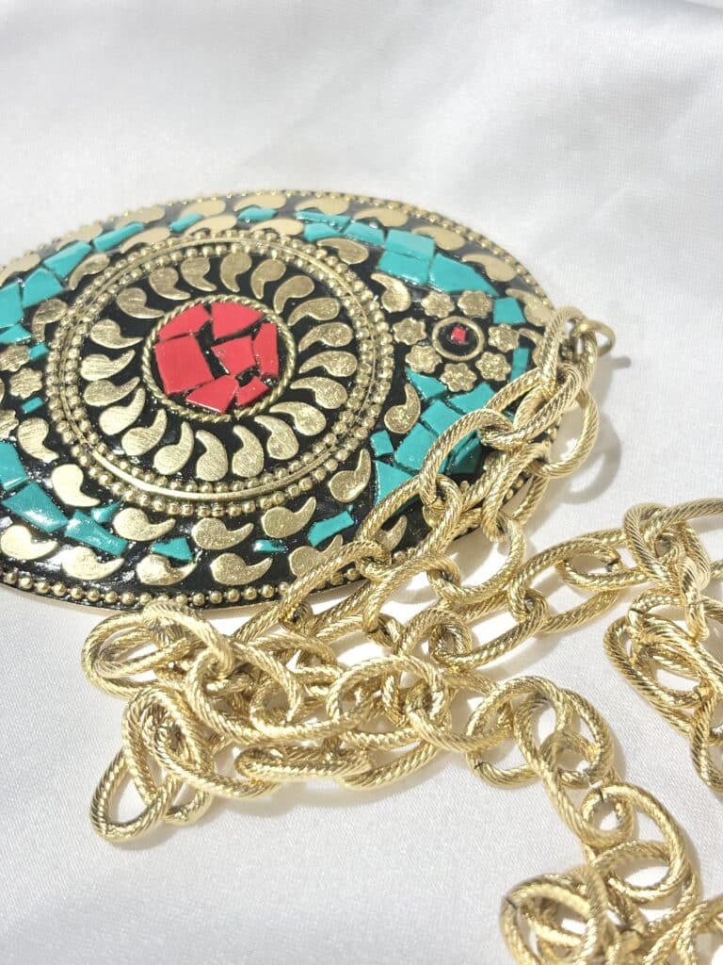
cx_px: 362
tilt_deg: -56.4
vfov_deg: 36.8
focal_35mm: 52
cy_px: 482
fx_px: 1448
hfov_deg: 28.0
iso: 25
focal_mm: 5.96
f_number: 1.6
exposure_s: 1/145
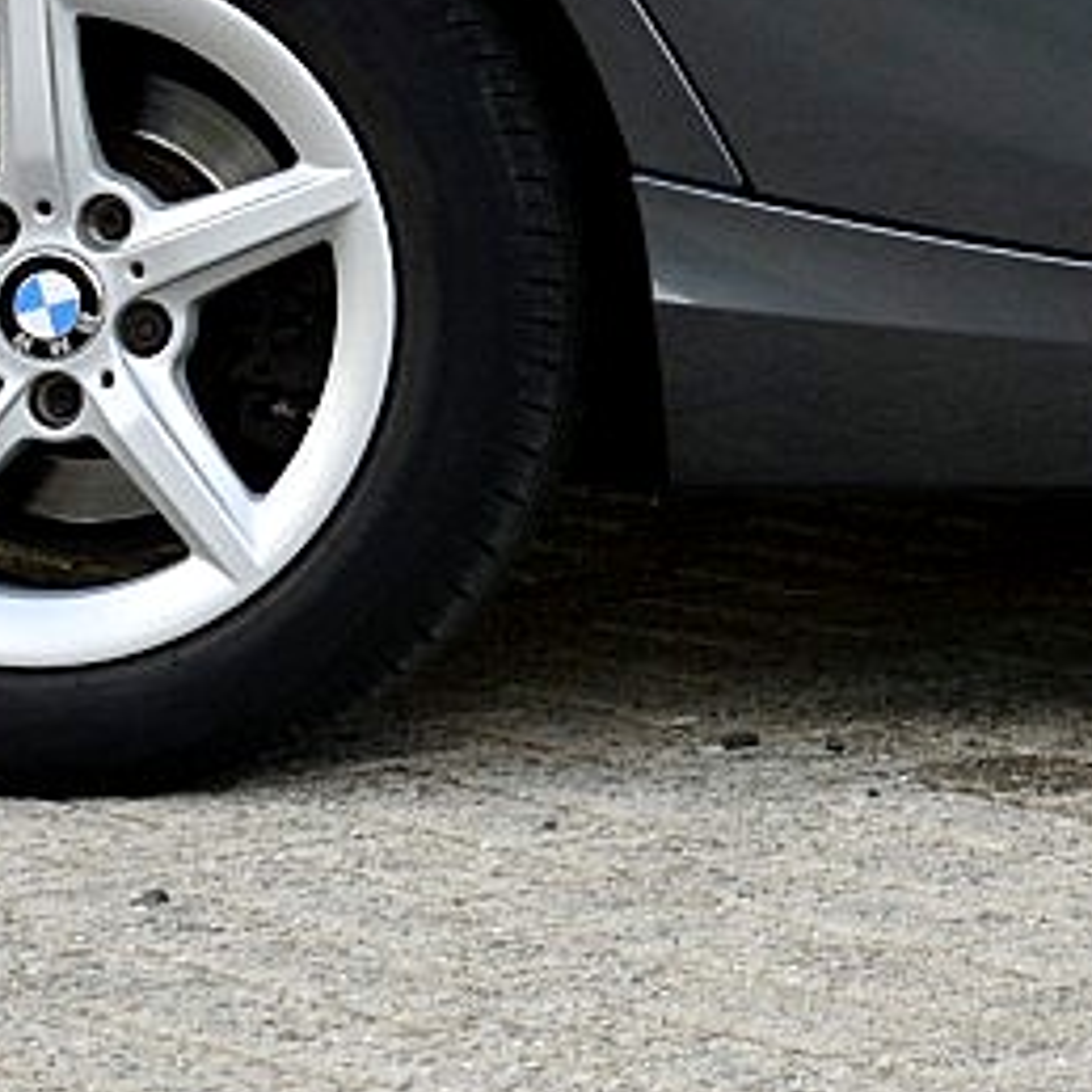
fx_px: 7424
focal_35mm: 208
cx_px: 2150
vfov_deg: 8.2
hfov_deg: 8.0
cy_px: -624
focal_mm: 26
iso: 400
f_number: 9
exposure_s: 1/100
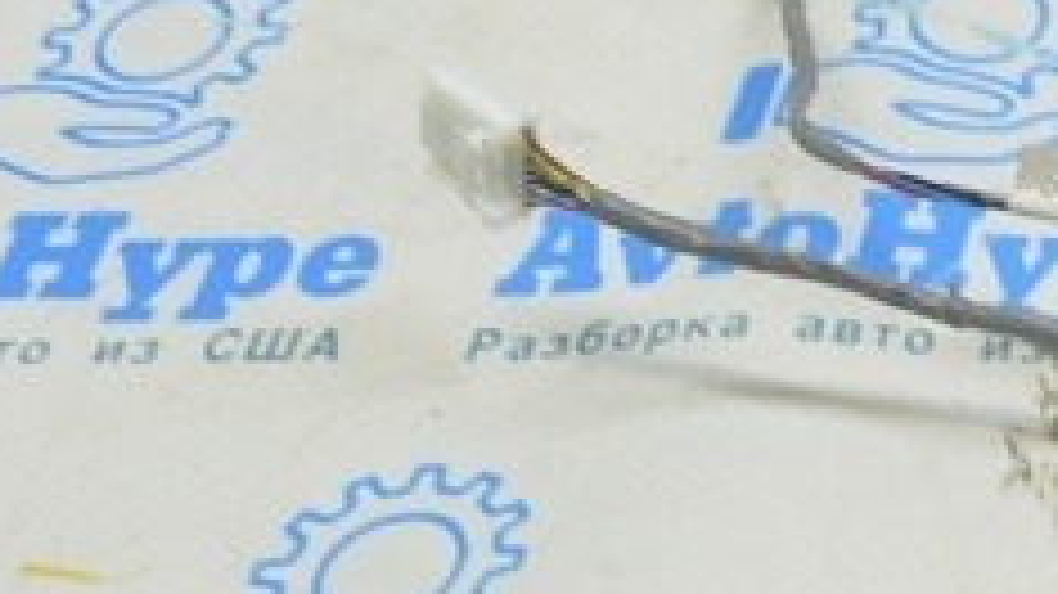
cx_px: 1994
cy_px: 196
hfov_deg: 13.7
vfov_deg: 8.8
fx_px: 3842
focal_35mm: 137
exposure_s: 1/20
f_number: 5.6
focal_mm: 20
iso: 400
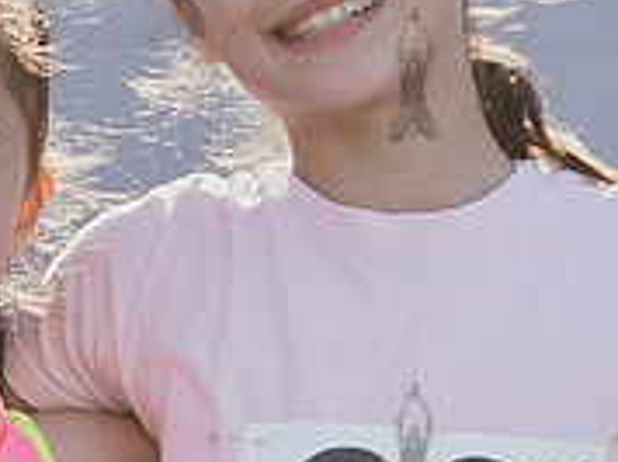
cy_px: 693
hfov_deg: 3.7
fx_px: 9592
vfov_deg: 2.8
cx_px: -277
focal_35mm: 538
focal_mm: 70
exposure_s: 1/500
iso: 200
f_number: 5
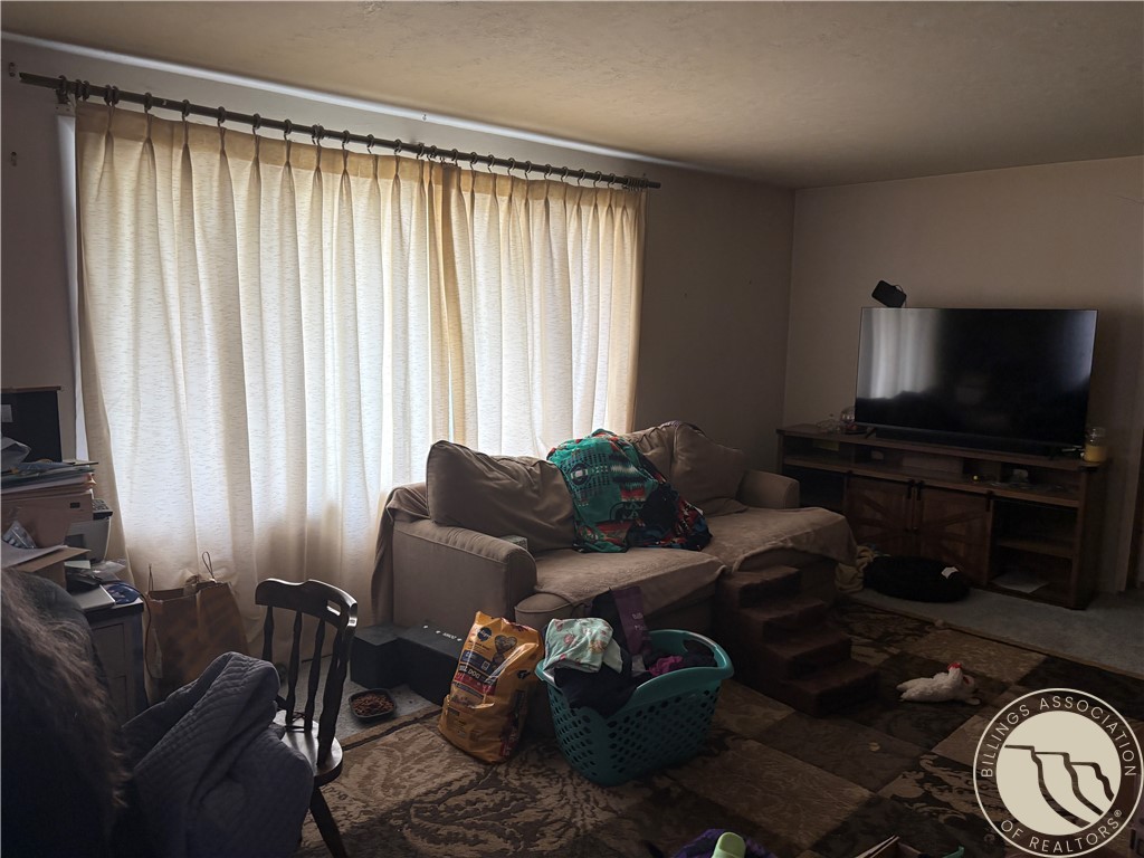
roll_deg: +0.5
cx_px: 572
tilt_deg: -9.7
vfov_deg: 53.1
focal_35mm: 26
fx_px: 859
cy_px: 429
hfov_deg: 67.3
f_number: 1.6
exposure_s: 1/108
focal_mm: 5.96
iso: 125
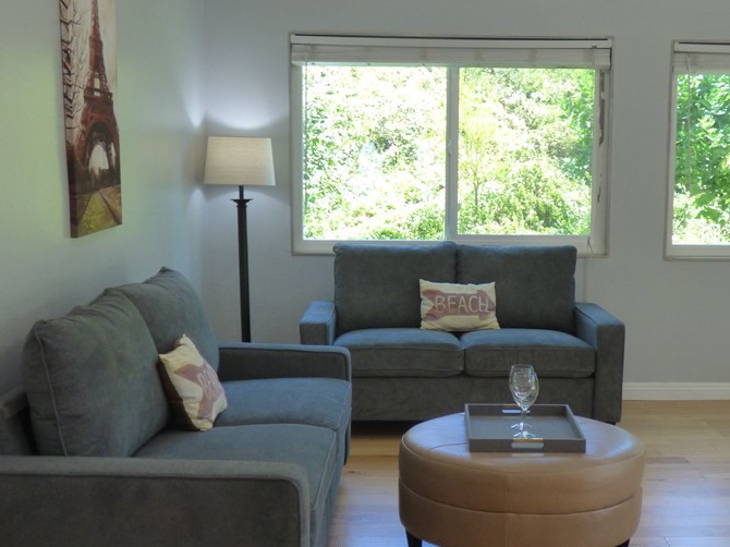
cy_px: 330
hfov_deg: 36.7
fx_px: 1096
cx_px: 438
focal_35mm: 52
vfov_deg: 27.9
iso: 250
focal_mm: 5.97
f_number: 3.4
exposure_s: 1/60
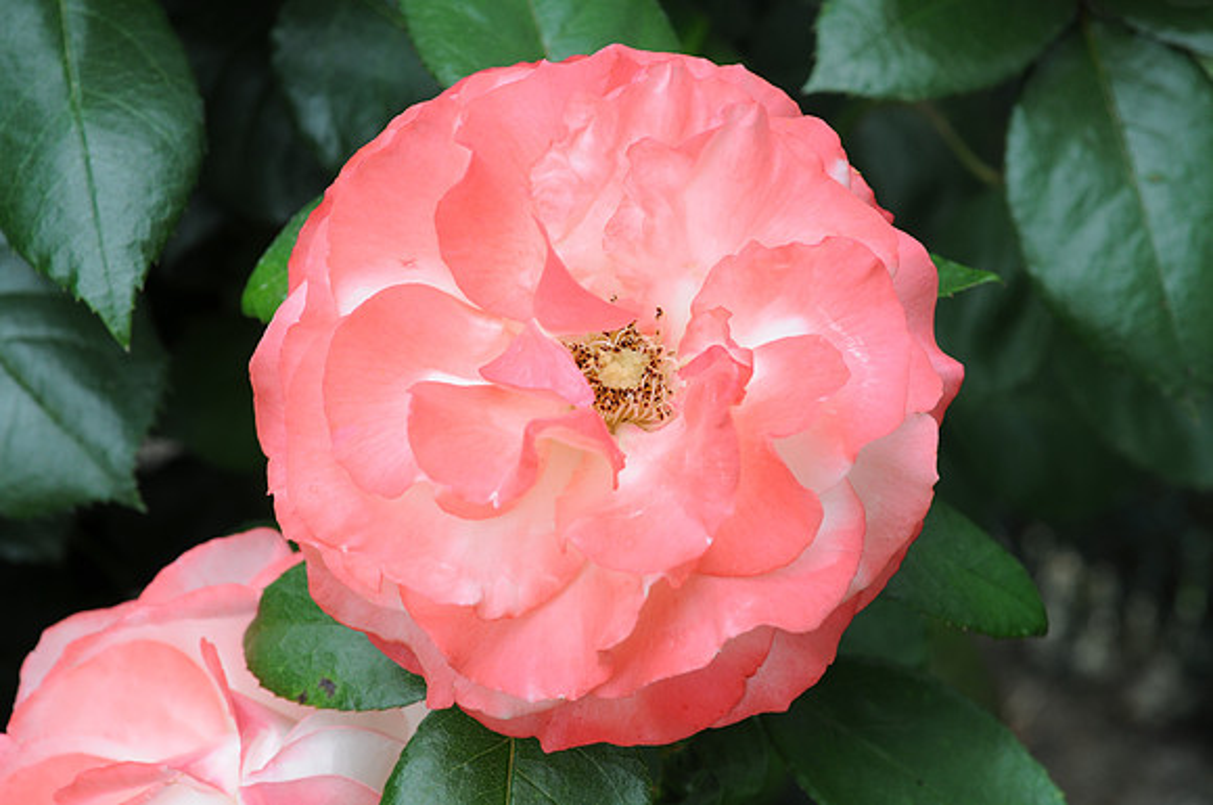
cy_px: 402
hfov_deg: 24.6
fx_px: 2776
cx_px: 606
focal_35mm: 82
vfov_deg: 16.5
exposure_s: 1/30
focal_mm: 55
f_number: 8
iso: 200
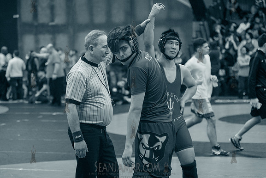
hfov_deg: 21.2
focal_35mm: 96
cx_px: 107
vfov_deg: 14.3
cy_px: 85
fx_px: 709
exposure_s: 1/320
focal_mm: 80
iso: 4000
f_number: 2.8
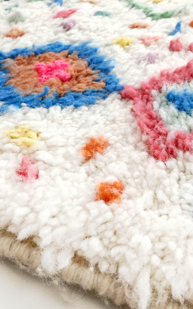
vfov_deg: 47.2
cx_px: 84
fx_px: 353
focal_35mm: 42
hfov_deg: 30.5
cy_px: 142
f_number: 2.2
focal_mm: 4.15
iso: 64
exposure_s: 1/33
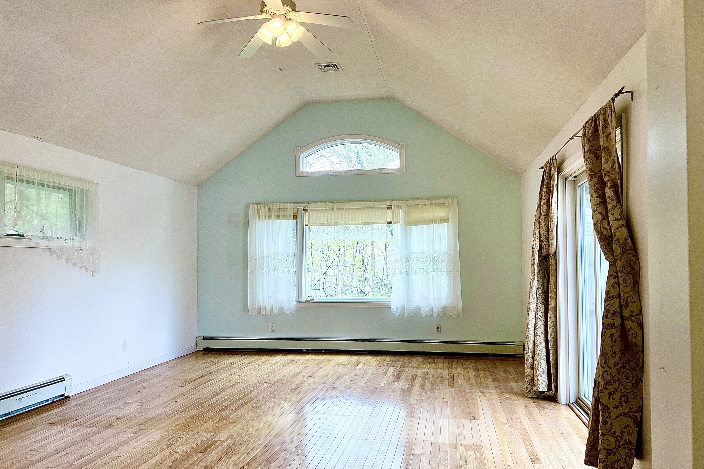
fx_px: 548
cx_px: 359
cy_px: 255
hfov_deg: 65.5
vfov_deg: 46.4
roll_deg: +0.8
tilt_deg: +1.1
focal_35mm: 28
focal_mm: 5.7
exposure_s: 1/120
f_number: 1.5
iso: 40
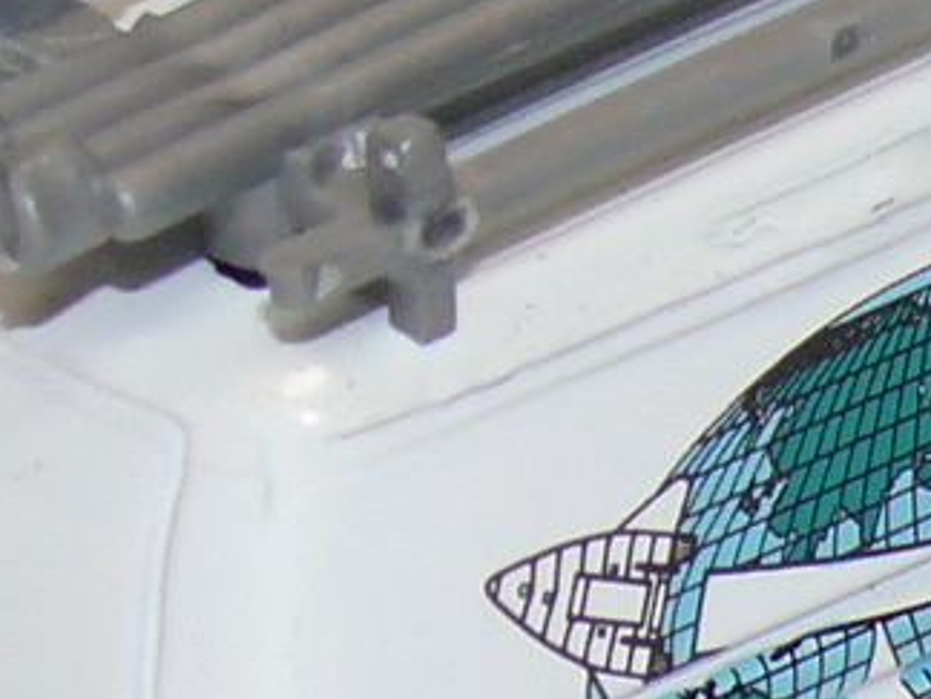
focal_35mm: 479
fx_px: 12883
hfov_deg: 4.1
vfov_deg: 3.1
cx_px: 1078
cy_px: 224
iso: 100
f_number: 4
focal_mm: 13.1
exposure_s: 1/30
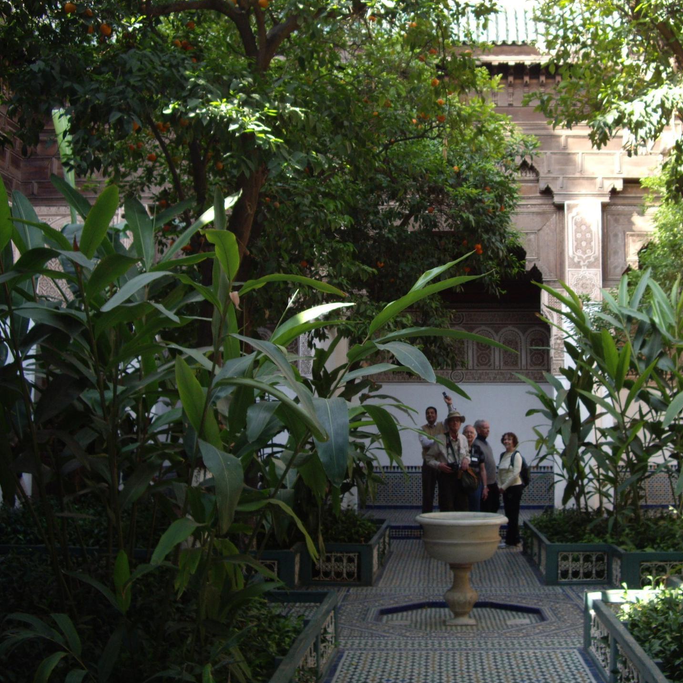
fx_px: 1005
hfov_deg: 37.2
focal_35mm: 45
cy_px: 341
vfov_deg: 37.6
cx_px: 450
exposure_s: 1/100
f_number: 2.8
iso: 100
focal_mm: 7.9
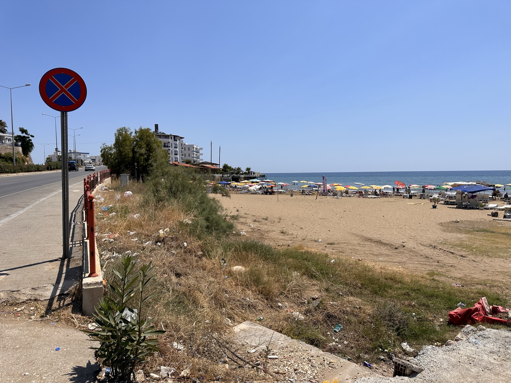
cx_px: 256
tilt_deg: -1.7
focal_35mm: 24
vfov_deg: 56.8
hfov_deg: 71.6
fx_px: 354
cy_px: 192
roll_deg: +1.2
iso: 80
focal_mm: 6.86
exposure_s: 1/8929
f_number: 1.78
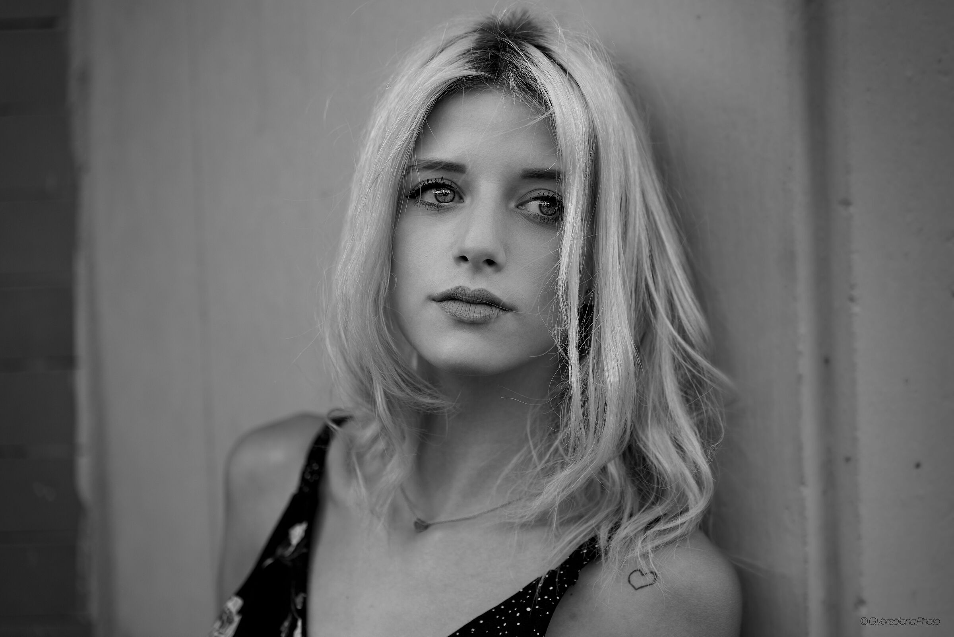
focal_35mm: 125
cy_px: 318
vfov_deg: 11.0
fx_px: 3314
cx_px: 477
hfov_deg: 16.4
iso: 200
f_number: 2.8
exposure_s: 1/400
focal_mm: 125
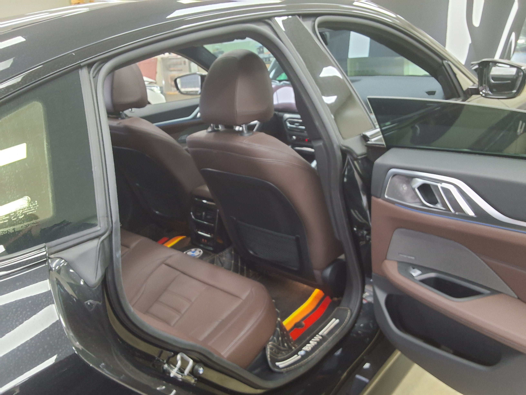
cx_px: 263
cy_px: 198
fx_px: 425
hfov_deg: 63.4
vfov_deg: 49.7
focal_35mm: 28
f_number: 1.9
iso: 200
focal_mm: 2.91
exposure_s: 1/40
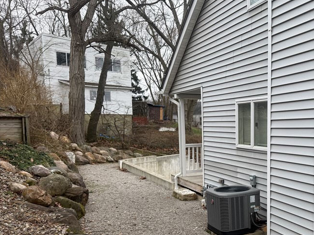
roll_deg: +0.6
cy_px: 158
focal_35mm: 38
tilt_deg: -6.7
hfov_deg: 46.6
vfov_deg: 37.3
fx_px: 345
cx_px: 248
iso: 80
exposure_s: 1/1211
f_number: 1.78
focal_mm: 6.76
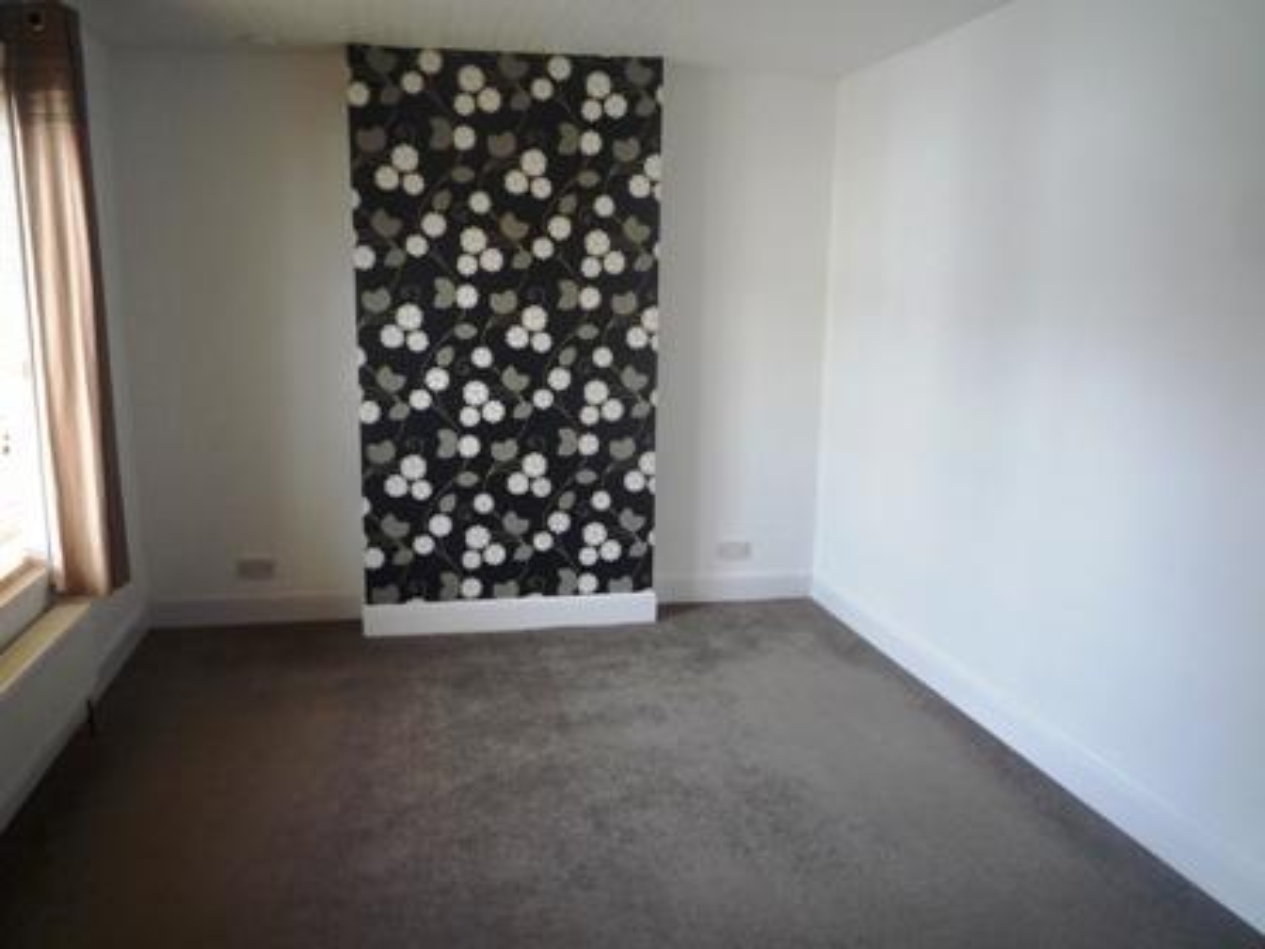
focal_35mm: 25
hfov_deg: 69.4
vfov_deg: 54.9
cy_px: 474
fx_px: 914
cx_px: 632
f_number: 2.8
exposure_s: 1/30
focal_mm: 4.4
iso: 160
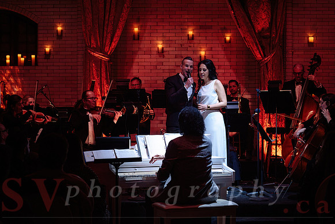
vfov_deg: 18.8
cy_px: 112
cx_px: 168
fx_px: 674
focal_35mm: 72
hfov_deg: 27.9
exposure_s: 1/125
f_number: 3.5
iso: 2000
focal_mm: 70
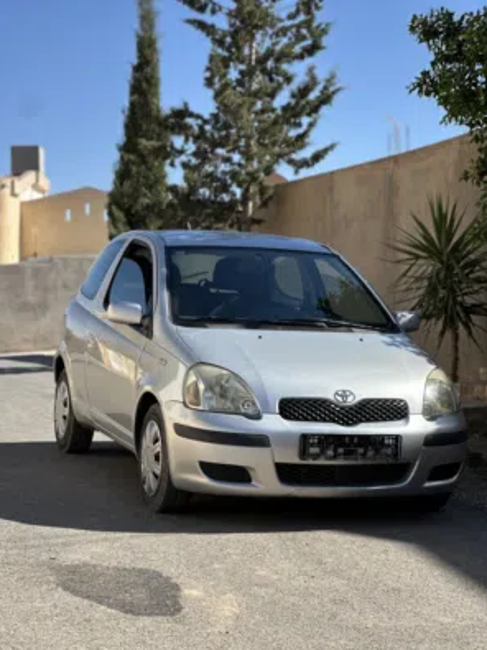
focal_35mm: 78
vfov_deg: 25.0
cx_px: 245
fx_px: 1464
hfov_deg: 18.9
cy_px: 327
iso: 32
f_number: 2.8
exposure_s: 1/567
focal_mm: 9
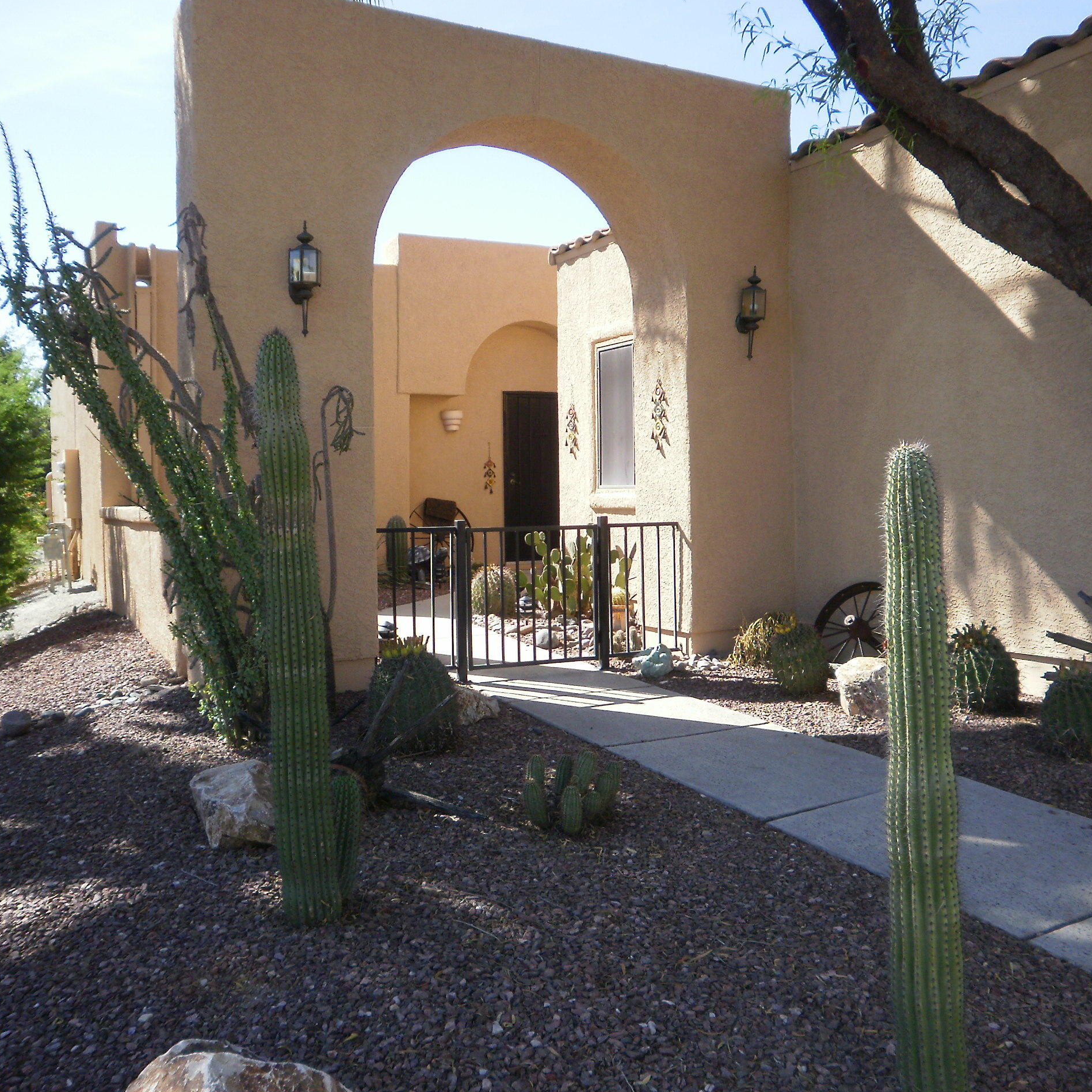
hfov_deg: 52.5
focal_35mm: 31
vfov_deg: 52.5
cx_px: 571
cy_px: 549
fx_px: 1106
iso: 100
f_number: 2.6
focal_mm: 4.65
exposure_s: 1/640
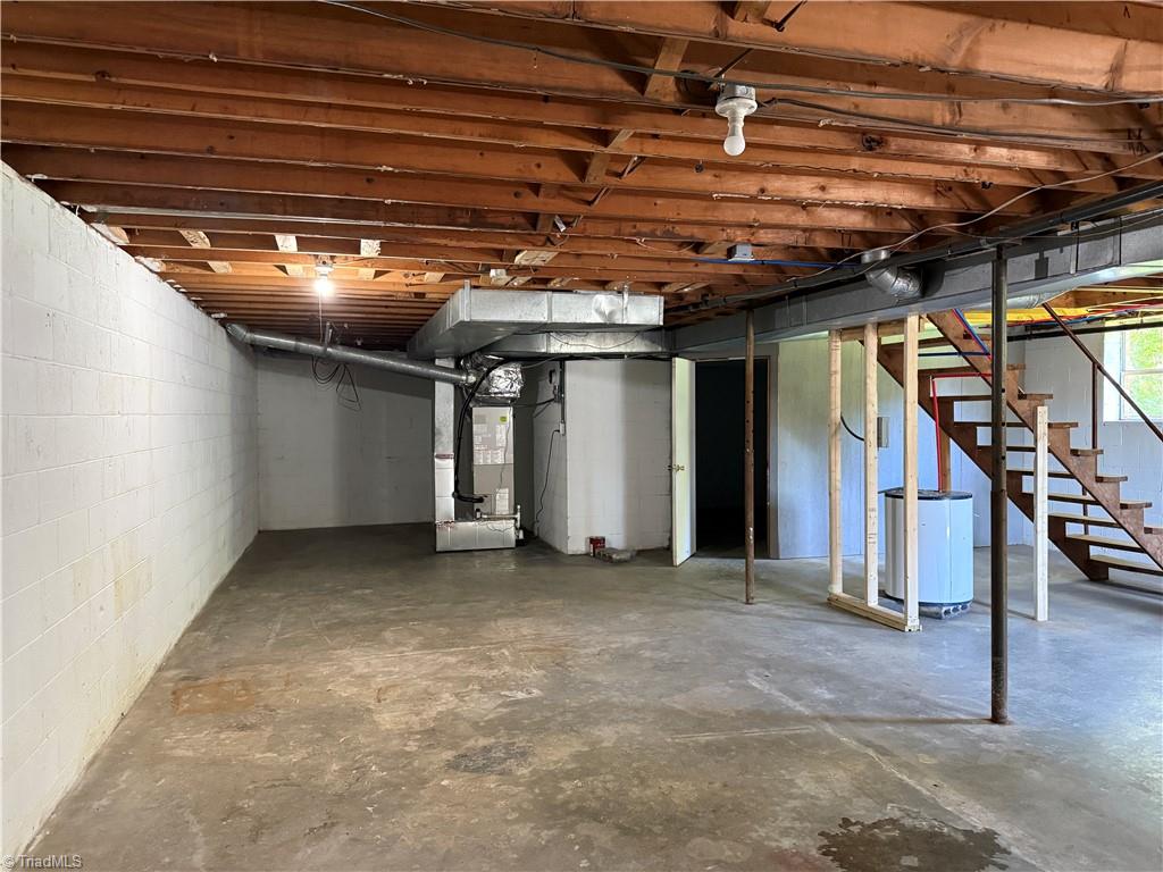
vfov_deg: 56.8
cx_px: 582
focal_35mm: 24
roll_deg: +1.2
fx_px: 806
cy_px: 436
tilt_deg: -1.7
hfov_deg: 71.6
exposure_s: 1/60
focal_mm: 6.76
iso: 800
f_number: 1.78
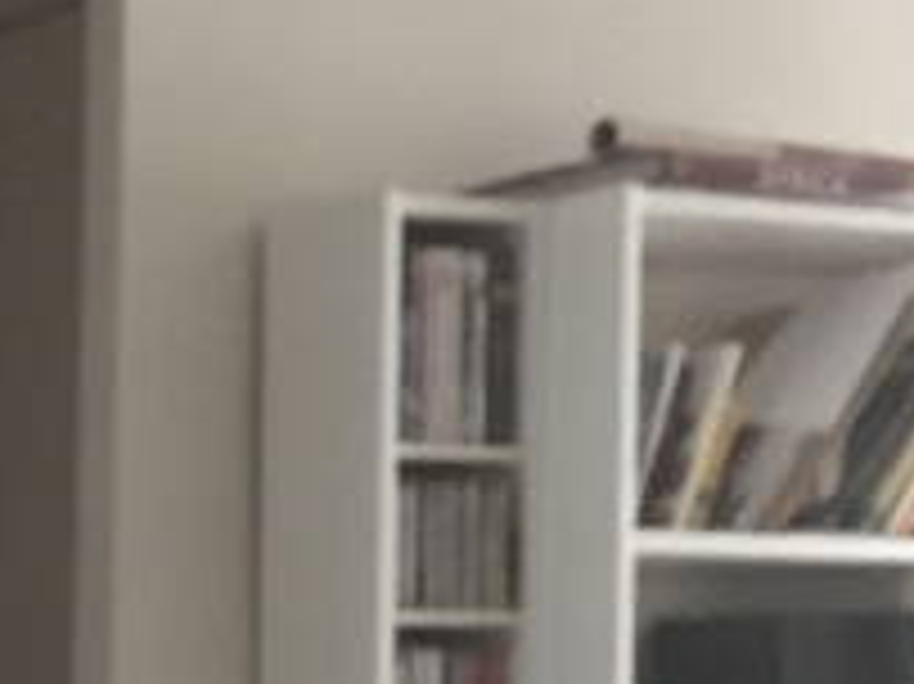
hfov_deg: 15.4
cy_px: 999
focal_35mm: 113
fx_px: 2982
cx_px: -639
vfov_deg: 12.5
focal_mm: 4.15
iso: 640
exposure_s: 1/17
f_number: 2.2
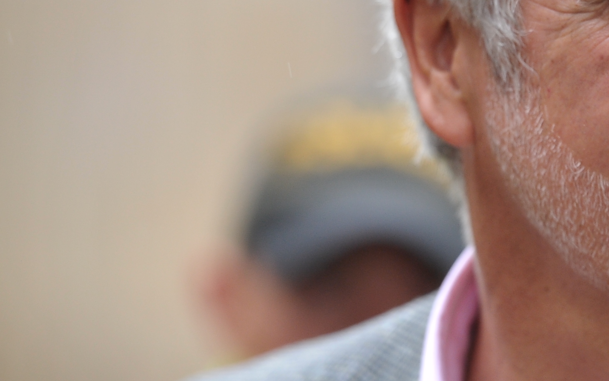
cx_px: 642
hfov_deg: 3.8
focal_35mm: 547
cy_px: 182
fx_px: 9080
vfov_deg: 2.4
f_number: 3.2
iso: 1000
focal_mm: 200
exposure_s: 1/500
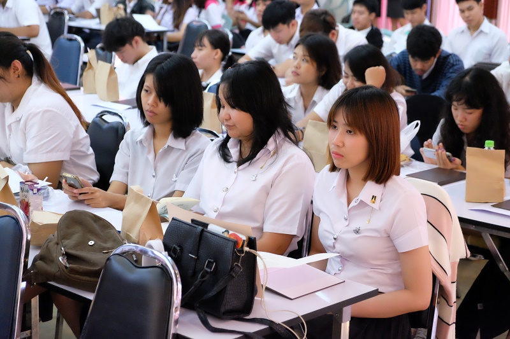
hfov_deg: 27.7
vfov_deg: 18.7
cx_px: 255
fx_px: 1034
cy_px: 170
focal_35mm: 73
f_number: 4
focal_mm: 48.4
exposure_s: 1/50
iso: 6400
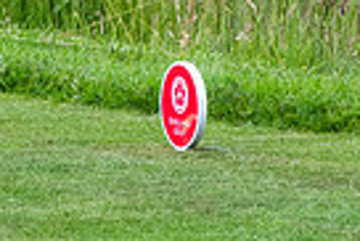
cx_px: -177
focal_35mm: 2042
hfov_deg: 1.0
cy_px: -269
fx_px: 20442
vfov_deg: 0.7
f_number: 8
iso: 800
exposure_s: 1/1250
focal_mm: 320
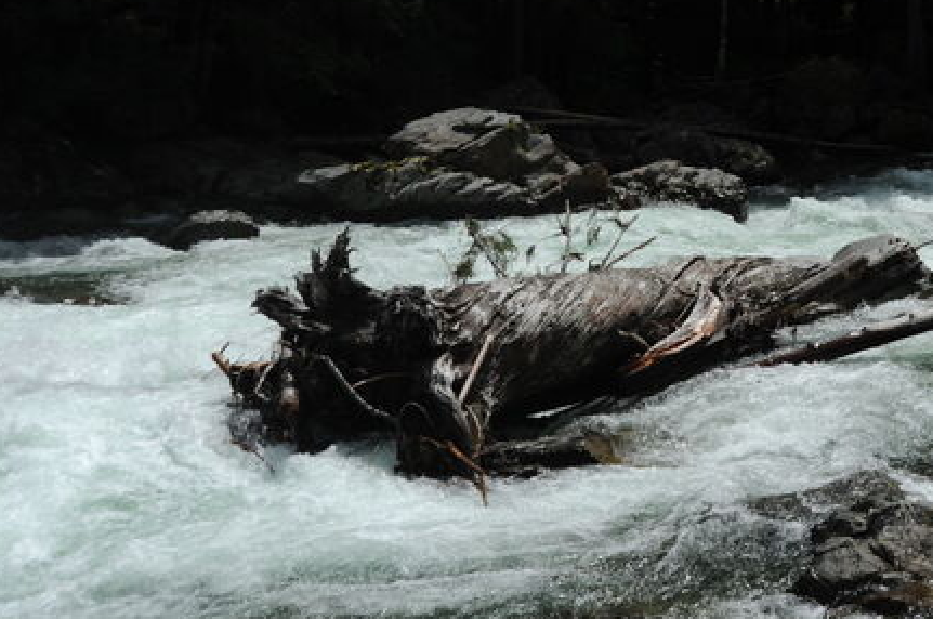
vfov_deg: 25.7
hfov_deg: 37.2
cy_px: 197
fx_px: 1346
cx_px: 714
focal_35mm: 52
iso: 250
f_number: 7.1
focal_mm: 28
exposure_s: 1/2500
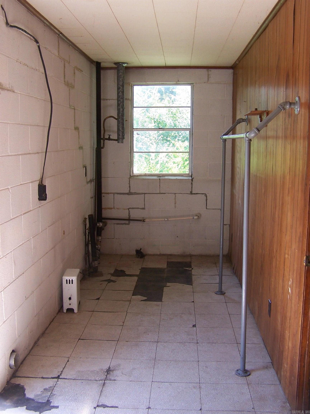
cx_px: 155
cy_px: 207
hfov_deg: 37.7
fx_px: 454
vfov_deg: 49.0
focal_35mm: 38
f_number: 2.8
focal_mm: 6.3
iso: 80
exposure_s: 1/50
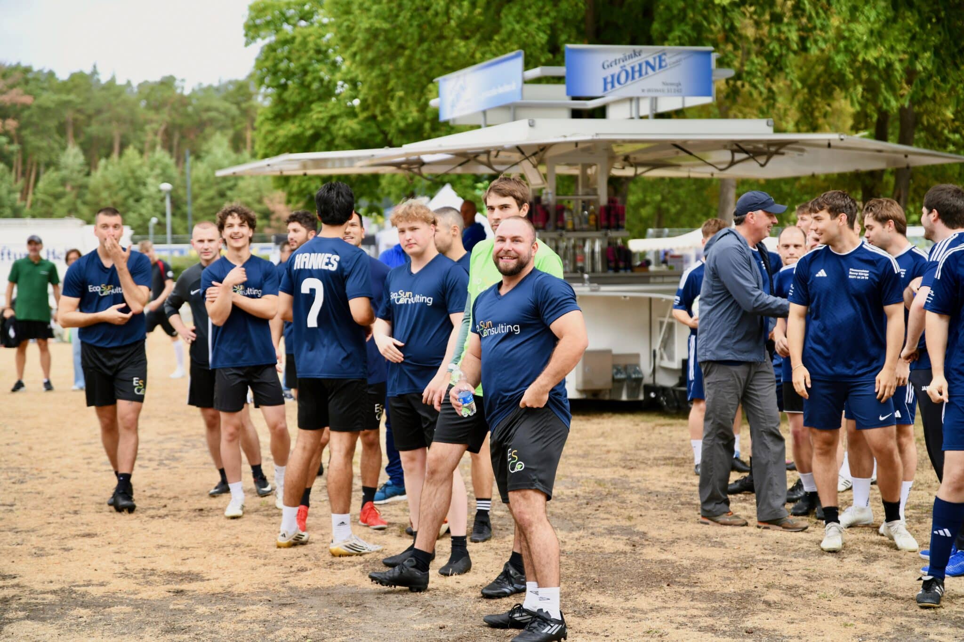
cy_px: 321
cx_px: 482
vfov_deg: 20.6
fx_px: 1767
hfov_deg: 30.5
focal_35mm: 66
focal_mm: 66
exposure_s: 1/800
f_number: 2.8
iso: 450
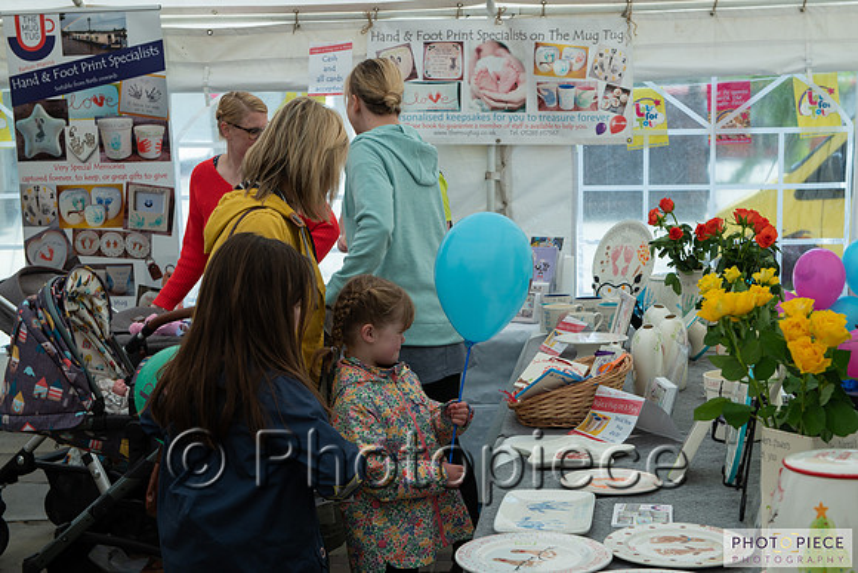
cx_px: 455
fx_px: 1428
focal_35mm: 60
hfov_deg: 33.4
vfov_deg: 22.7
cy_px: 281
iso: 64
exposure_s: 1/80
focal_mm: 55
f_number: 6.3
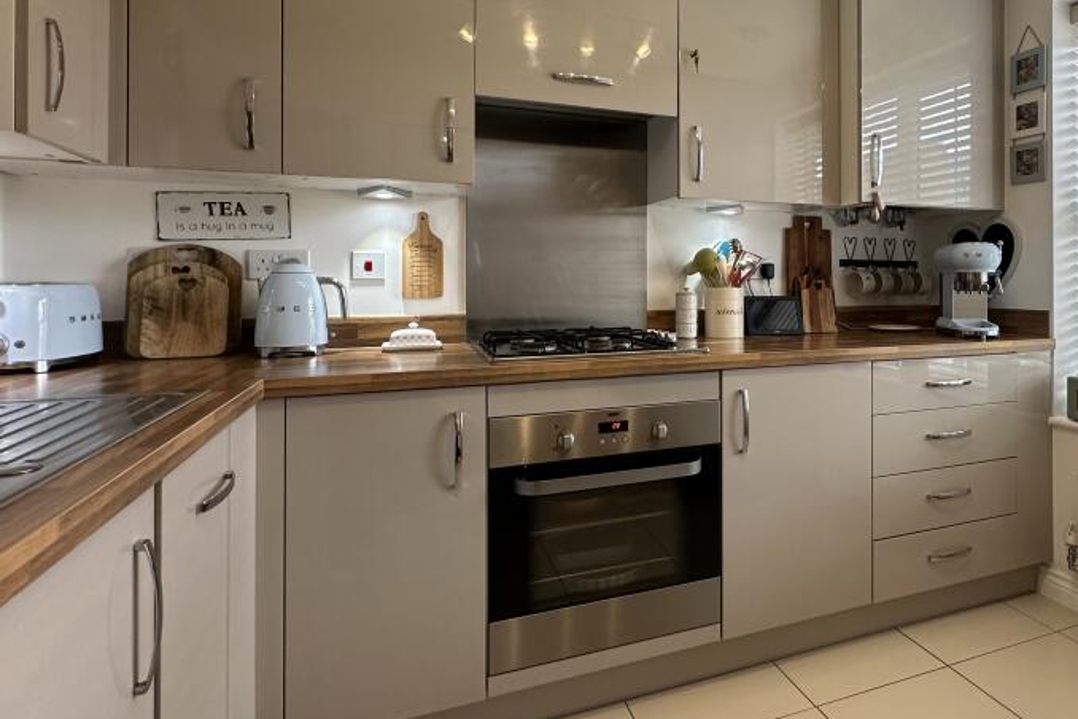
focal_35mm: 22
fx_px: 659
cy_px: 277
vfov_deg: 56.6
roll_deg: -0.5
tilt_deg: +1.1
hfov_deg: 76.9
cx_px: 687
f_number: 2.2
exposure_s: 1/99
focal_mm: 2.22
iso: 125
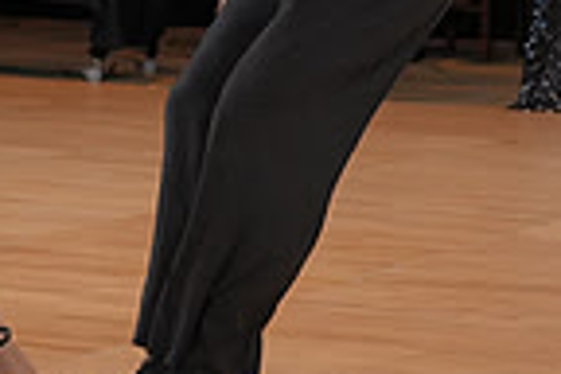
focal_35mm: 202
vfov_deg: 6.7
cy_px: -154
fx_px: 3148
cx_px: 152
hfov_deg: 10.2
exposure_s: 1/500
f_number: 3.5
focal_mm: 50
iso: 2000
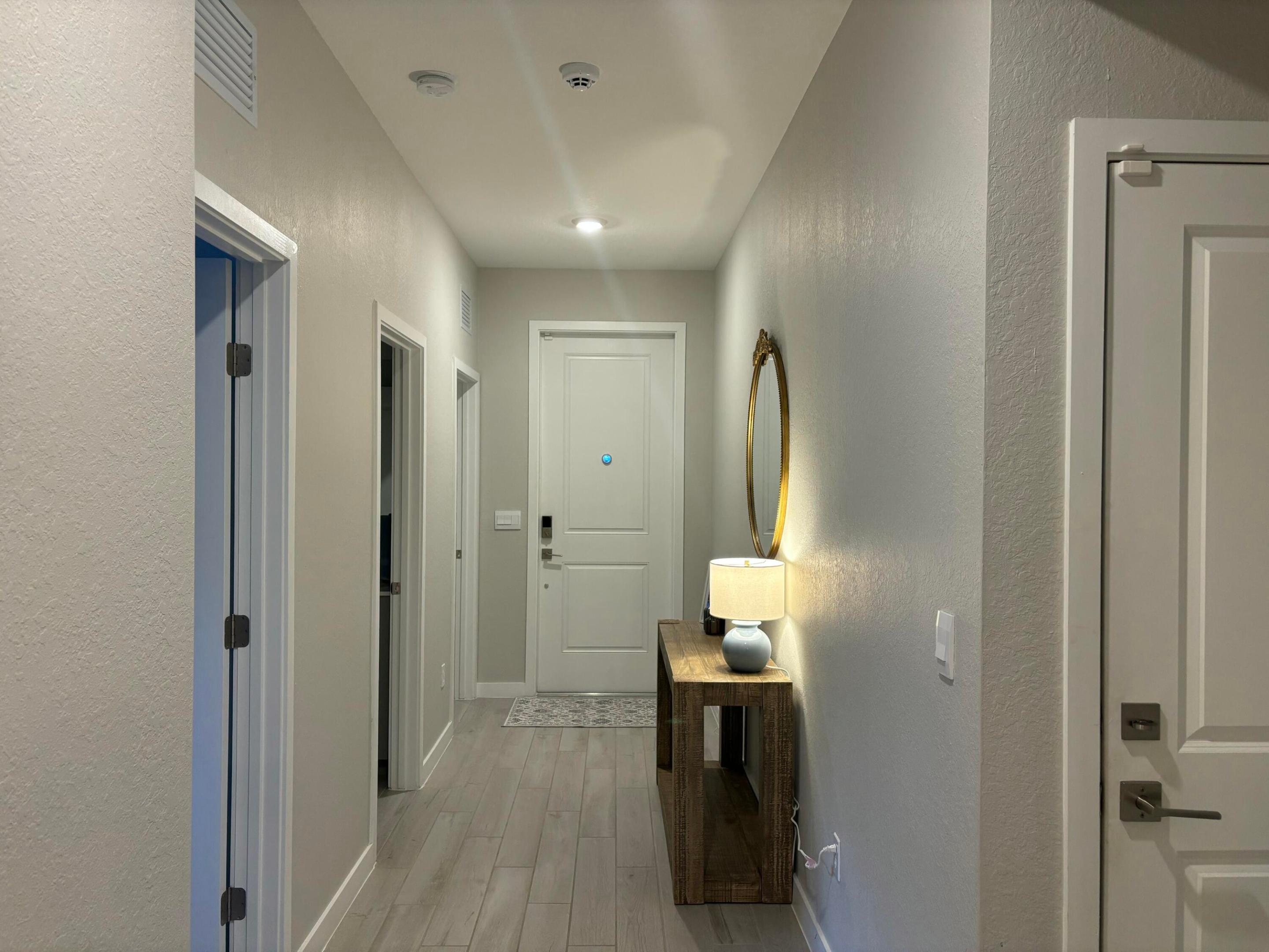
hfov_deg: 67.3
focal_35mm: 26
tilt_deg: -0.7
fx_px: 953
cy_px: 476
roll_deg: -0.4
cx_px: 634
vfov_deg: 53.1
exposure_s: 1/60
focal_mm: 5.96
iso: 125
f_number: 1.6
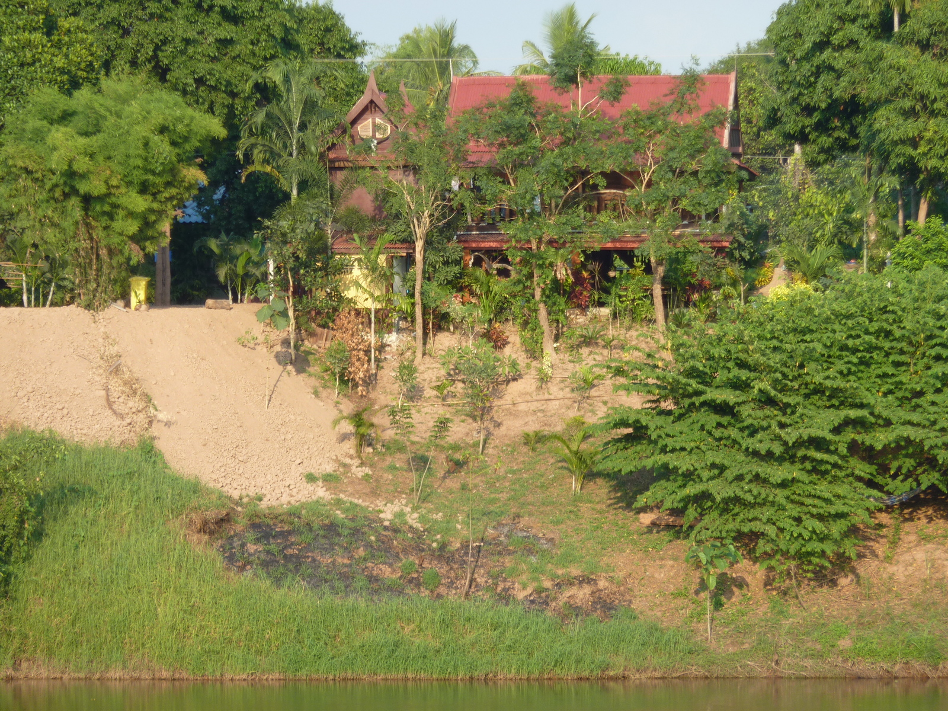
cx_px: 474
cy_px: 356
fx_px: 6627
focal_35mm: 242
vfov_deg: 6.1
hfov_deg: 8.2
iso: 80
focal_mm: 39.7
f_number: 4.7
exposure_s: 1/200
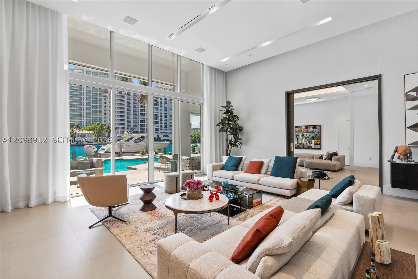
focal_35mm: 16
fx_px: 186
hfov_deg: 96.7
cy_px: 140
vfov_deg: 73.7
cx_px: 209
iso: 100
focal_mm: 16
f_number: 9
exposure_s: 1/2.5
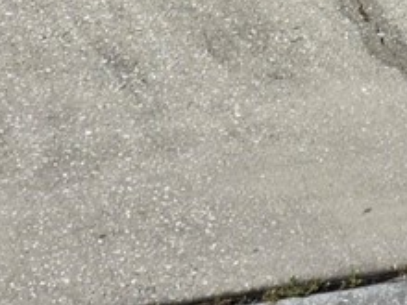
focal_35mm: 167
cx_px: 407
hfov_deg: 11.7
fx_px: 1964
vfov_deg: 8.1
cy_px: -468
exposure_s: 1/10000
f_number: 1.7
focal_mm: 6.3
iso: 80
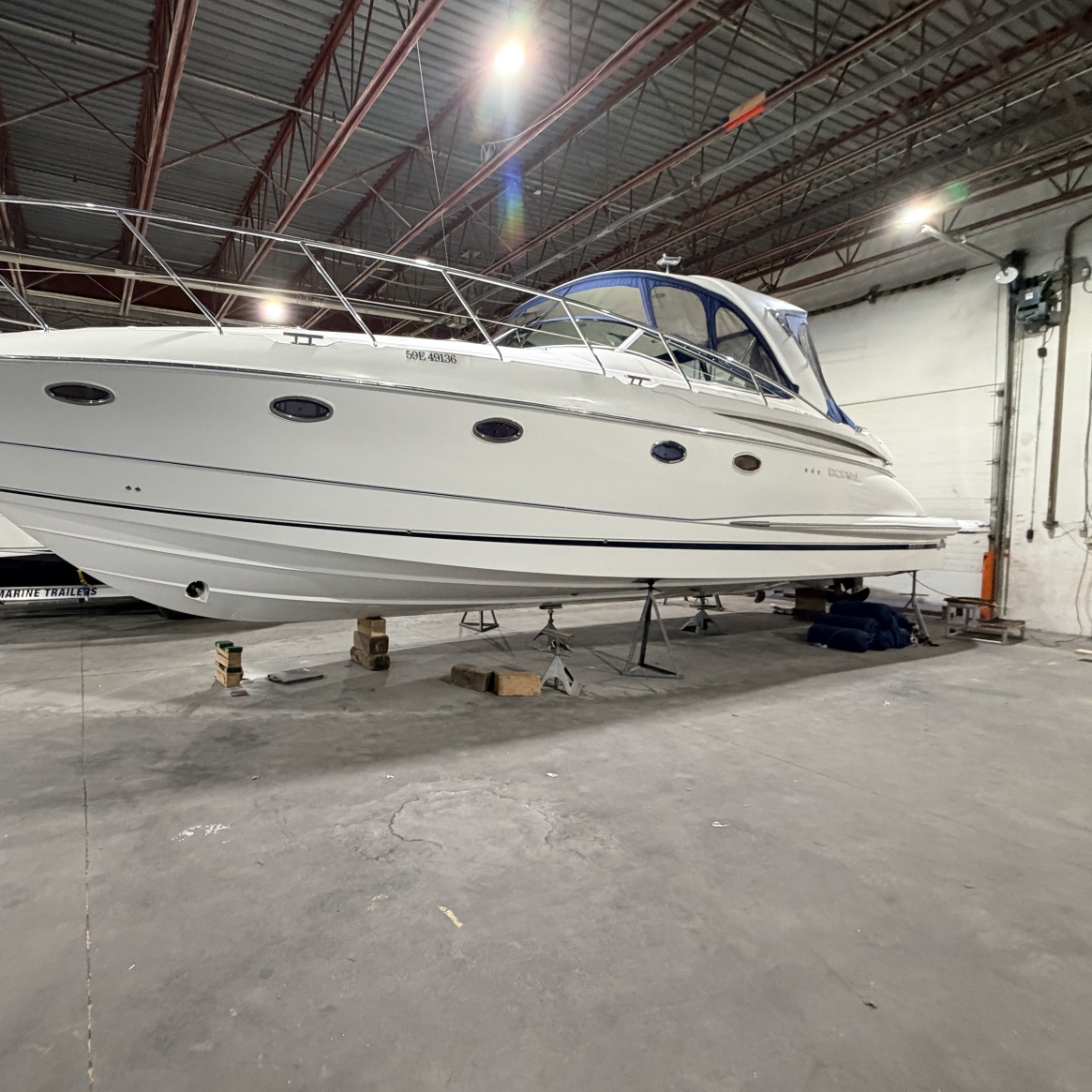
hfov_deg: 80.5
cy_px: 544
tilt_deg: -3.1
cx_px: 345
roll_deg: -0.1
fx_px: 607
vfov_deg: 84.0
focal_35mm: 17
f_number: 2.2
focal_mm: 2.22
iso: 400
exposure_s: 1/60
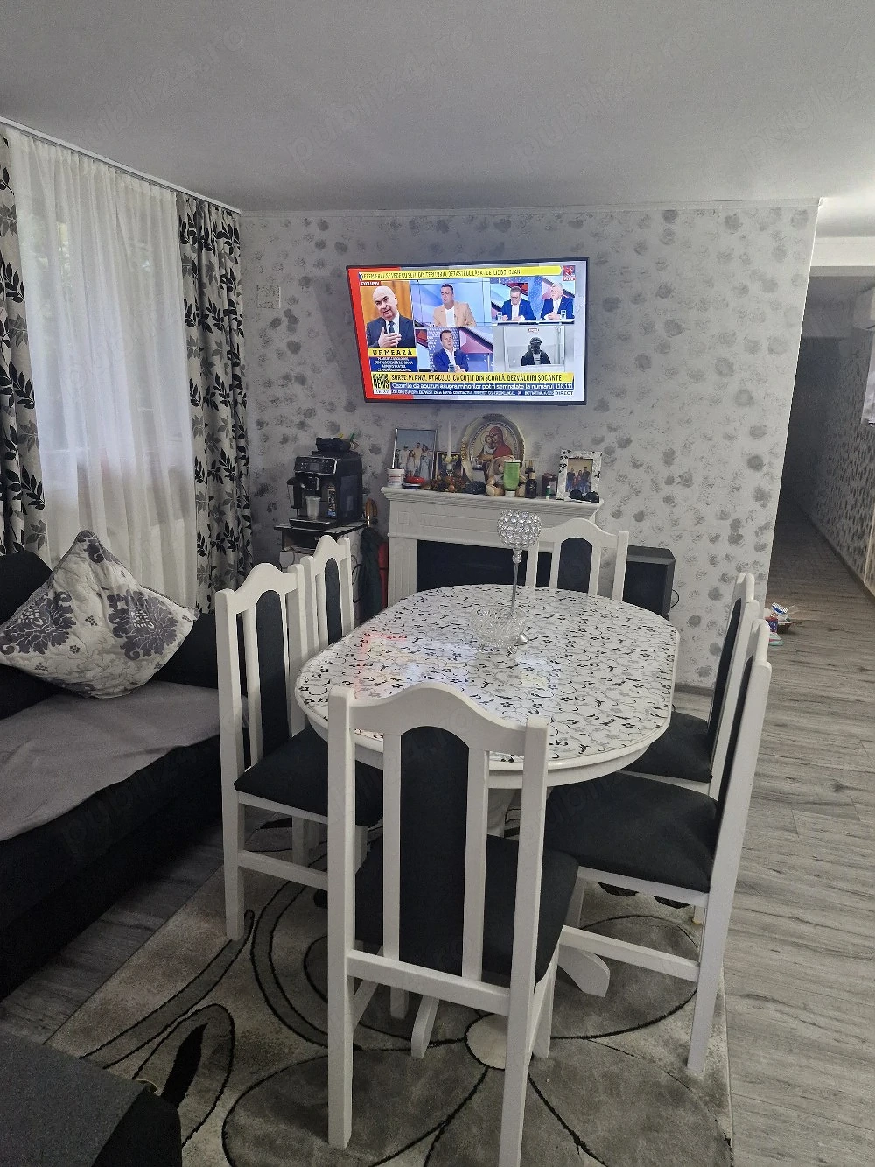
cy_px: 584
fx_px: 775
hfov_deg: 58.9
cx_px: 438
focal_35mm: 23
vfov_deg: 73.9
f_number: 1.8
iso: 500
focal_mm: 5.54
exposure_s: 1/50
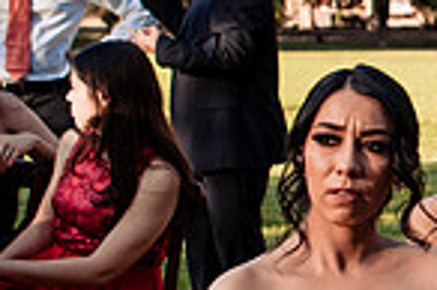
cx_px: 802
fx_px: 1685
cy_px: 190
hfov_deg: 13.2
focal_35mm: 139
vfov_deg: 9.8
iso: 125
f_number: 4
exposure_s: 1/320
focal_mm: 35
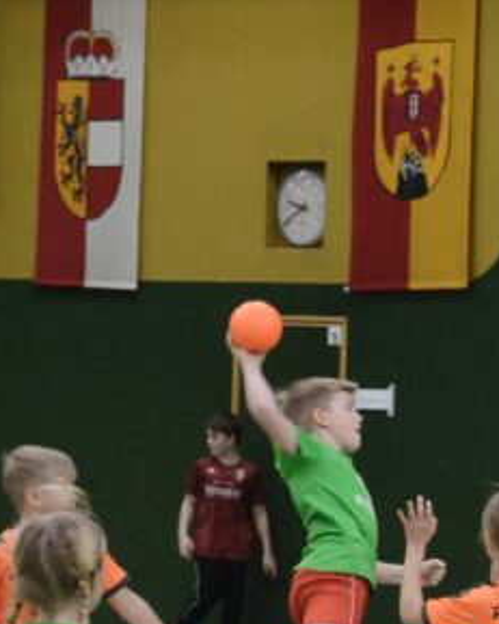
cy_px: 725
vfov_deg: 9.6
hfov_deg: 7.4
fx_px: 3676
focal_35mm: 199
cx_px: 1061
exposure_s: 1/320
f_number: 5.3
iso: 1600
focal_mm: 40
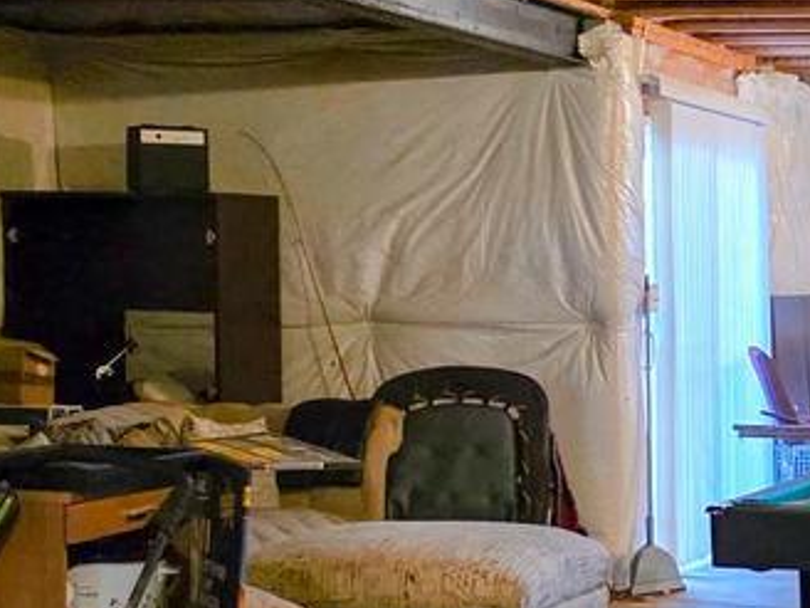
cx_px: 973
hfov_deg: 18.4
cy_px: 430
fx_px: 2363
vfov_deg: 14.6
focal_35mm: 101
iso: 2000
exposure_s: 1/120
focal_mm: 6.3
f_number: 1.7
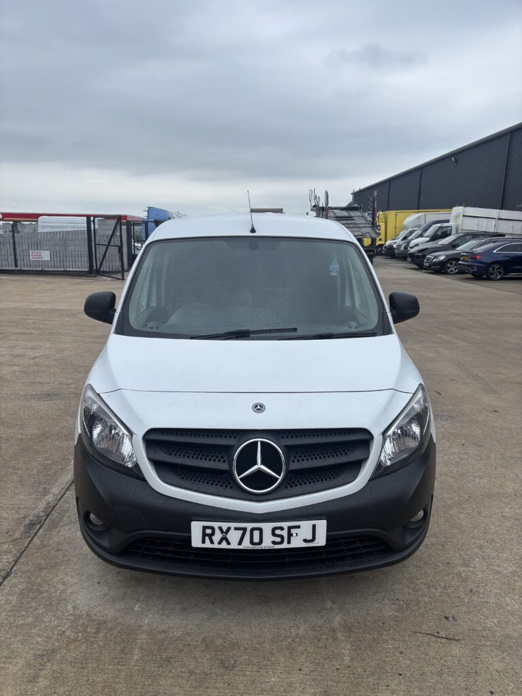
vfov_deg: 67.3
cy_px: 348
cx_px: 261
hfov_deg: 53.1
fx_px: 523
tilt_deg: -11.9
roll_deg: -1.3
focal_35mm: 26
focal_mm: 5.96
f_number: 1.6
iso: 50
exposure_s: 1/961
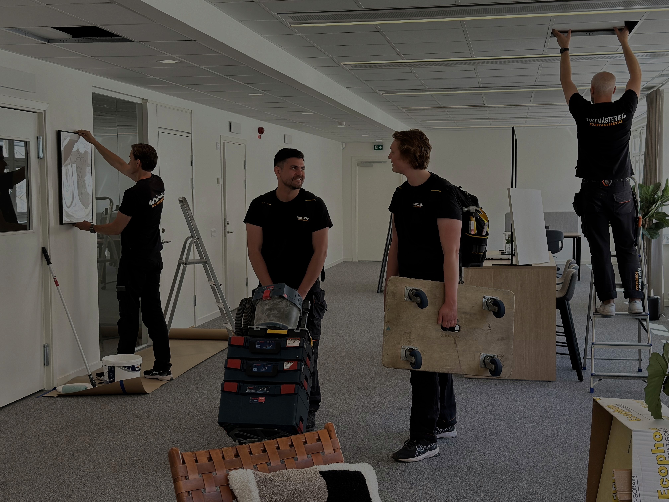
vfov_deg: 30.3
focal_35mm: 48
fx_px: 928
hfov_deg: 39.7
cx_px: 334
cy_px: 251
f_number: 1.78
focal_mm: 6.86
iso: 80
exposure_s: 1/365
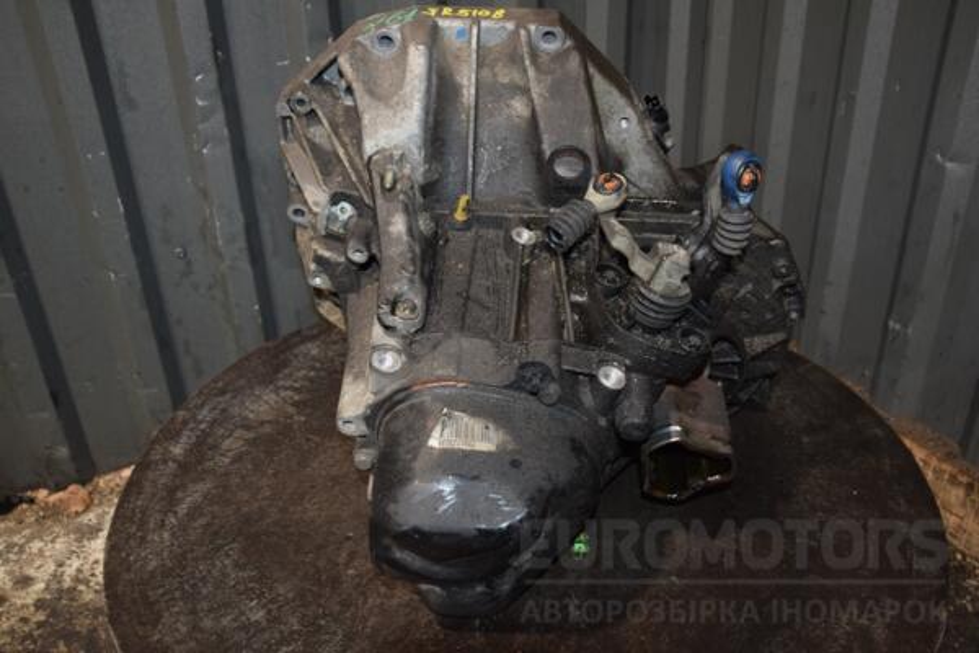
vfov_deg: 41.7
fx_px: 857
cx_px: 490
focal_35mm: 32
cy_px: 326
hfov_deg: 59.5
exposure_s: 1/60
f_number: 5
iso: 800
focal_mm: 21
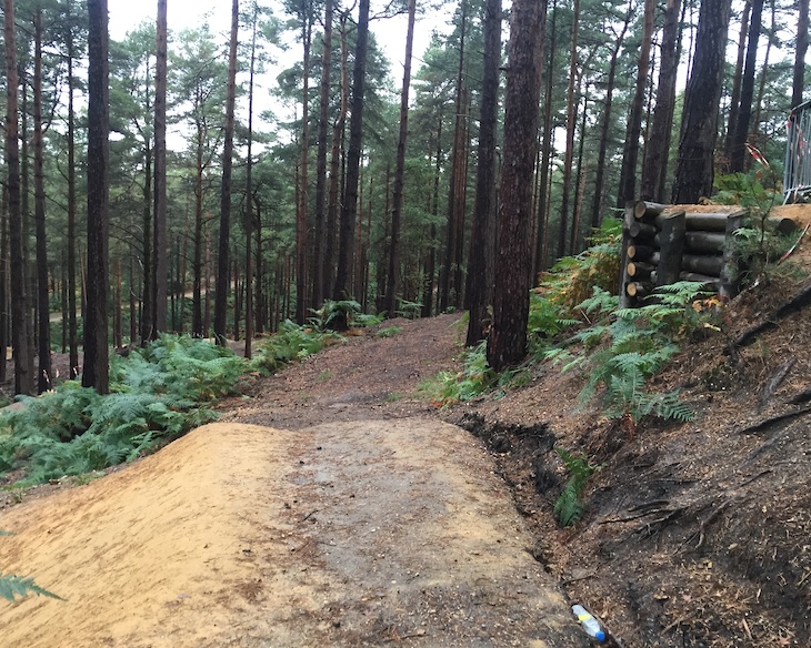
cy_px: 320
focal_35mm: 31
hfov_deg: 57.2
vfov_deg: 47.1
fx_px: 744
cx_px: 391
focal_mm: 4.15
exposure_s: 1/33
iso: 50
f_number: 2.2
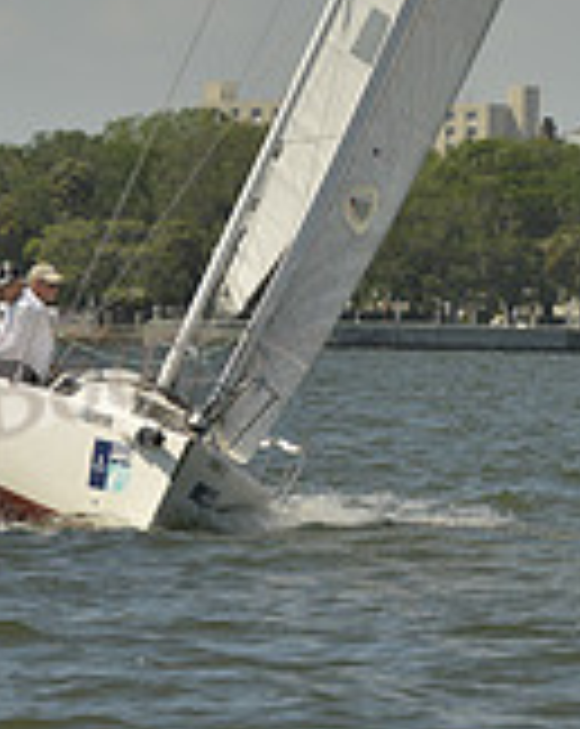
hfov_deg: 2.3
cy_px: -351
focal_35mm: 673
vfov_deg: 2.9
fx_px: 14482
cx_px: 560
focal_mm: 200
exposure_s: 1/1600
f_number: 8
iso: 280
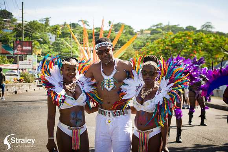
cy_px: 76
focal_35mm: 75
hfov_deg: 27.0
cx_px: 114
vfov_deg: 18.2
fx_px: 475
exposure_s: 1/200
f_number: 6.3
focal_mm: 75
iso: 100
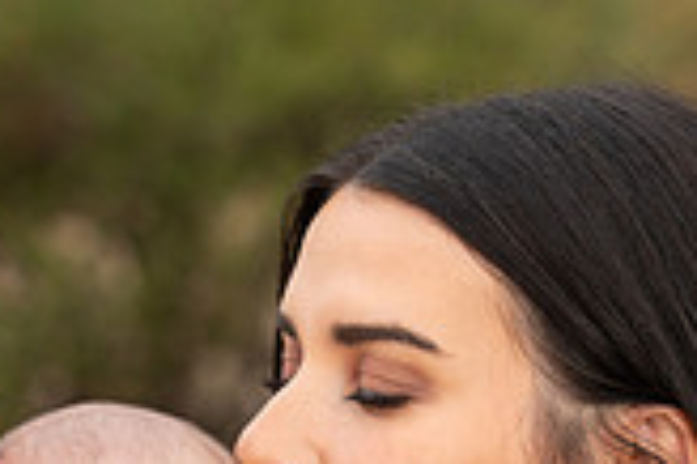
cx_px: 262
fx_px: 7640
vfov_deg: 3.5
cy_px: 753
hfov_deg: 5.2
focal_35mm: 395
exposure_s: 1/200
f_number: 4
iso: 100
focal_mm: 105
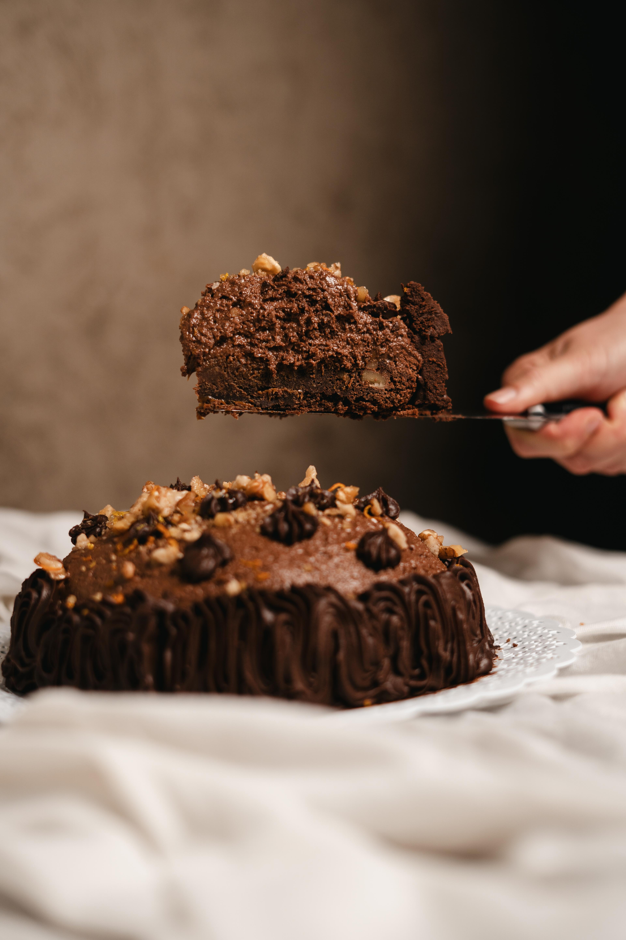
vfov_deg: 39.6
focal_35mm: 50
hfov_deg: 27.0
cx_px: 313
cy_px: 470
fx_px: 1304
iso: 100
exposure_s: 1/200
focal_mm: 50
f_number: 2.5
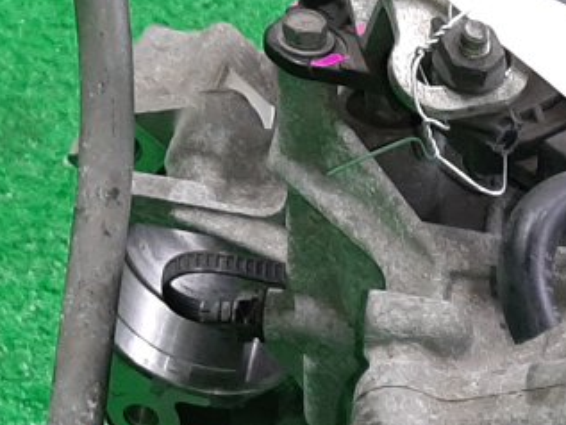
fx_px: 1930
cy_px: 730
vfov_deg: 11.7
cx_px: 936
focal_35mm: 118
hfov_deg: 15.0
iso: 97
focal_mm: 3.93
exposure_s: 1/50
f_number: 1.7
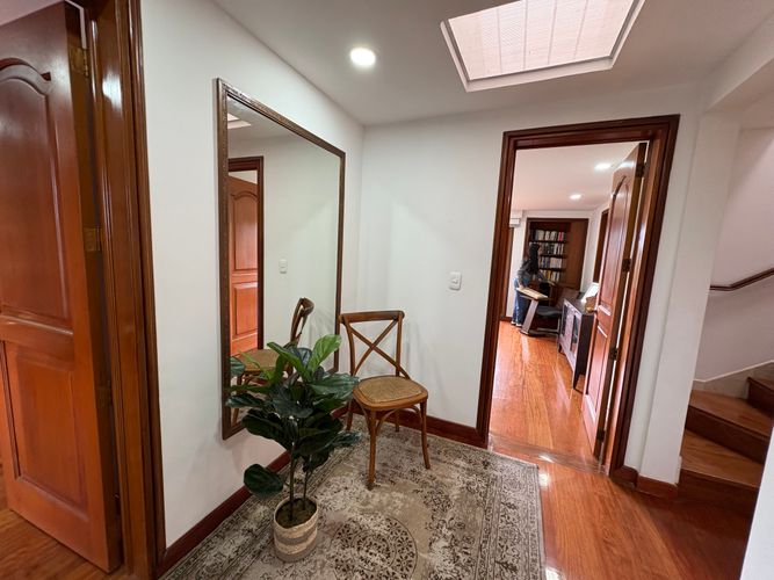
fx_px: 313
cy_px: 290
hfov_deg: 102.1
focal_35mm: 14
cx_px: 387
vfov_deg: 85.7
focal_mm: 2.22
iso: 160
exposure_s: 1/60
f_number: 2.2
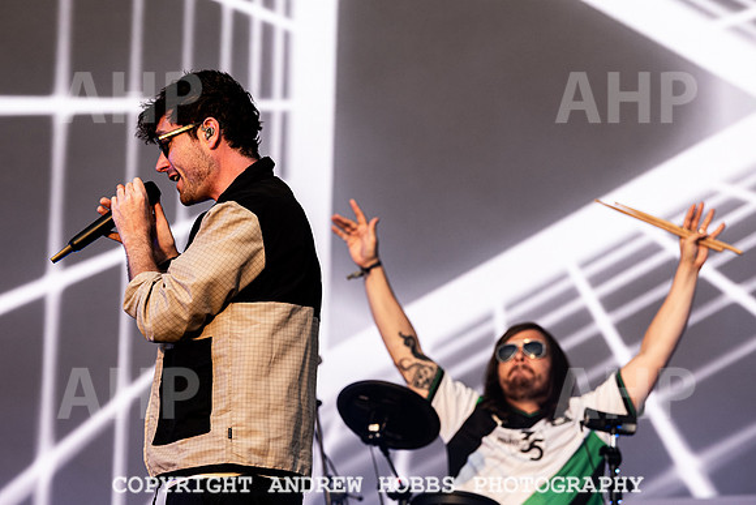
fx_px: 4630
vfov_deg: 6.2
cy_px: 173
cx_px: 240
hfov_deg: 9.3
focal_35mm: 220
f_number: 4.5
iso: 400
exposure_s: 1/500
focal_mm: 155
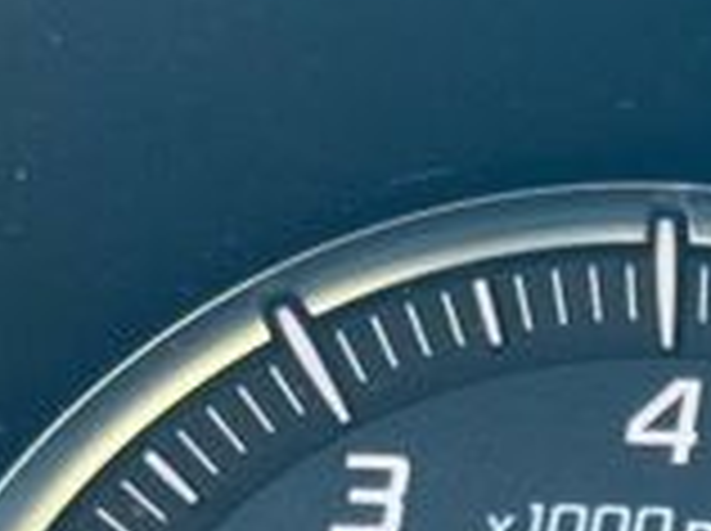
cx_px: 1616
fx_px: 6399
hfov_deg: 6.1
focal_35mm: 312
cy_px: 864
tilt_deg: -17.7
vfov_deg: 4.7
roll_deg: -3.4
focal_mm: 6.76
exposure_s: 1/121
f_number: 1.78
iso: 100
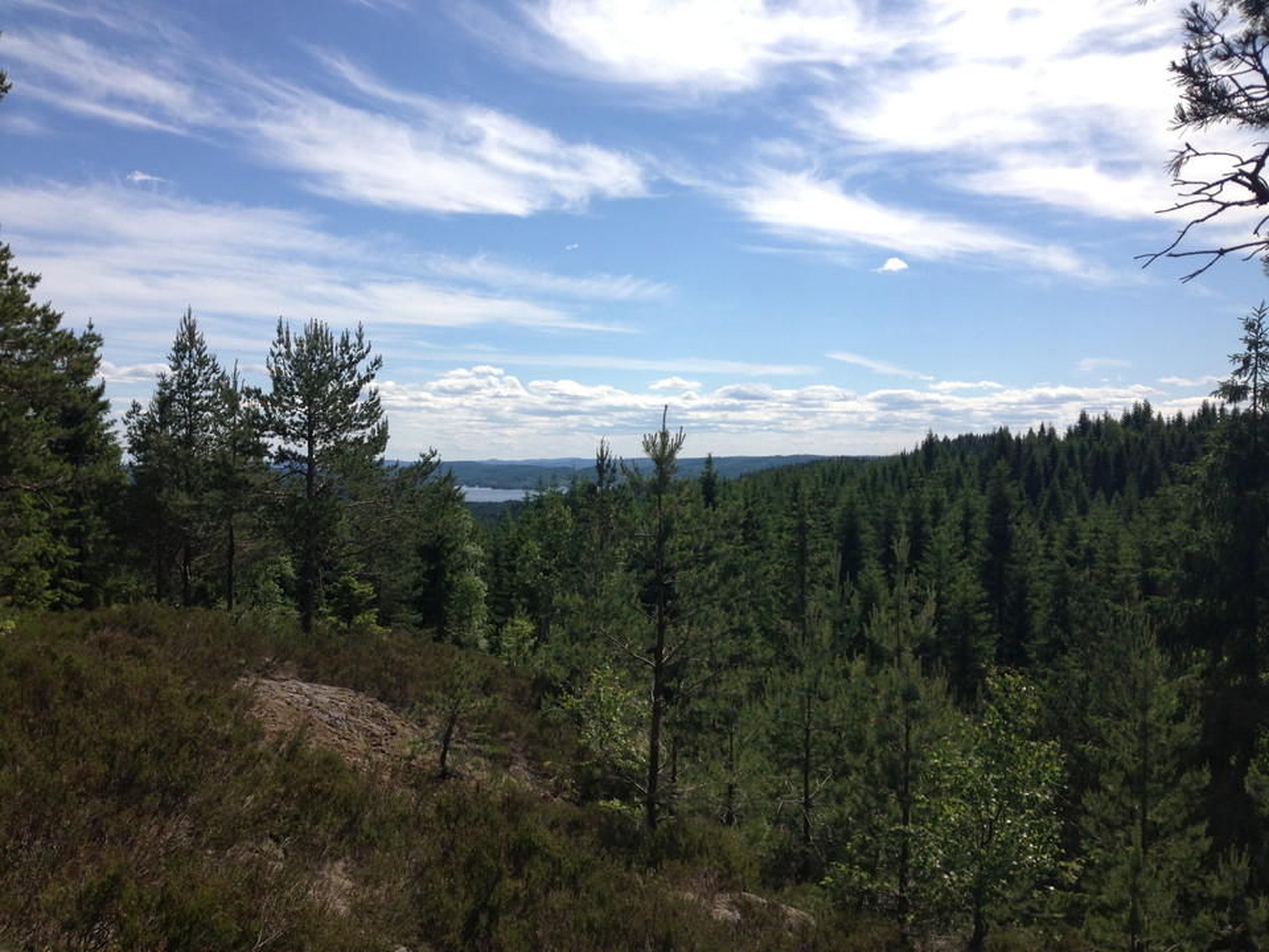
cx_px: 634
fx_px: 1210
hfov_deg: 55.4
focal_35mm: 33
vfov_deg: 42.9
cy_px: 476
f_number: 2.4
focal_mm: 4.13
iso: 50
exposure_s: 1/2008
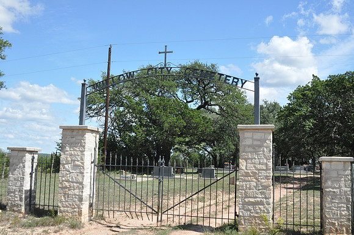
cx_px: 177
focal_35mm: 36
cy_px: 118
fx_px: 354
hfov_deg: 53.2
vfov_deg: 36.8
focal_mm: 24
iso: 800
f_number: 4
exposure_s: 1/1000
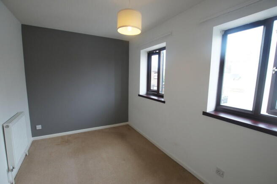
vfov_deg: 72.0
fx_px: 127
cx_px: 138
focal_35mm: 16
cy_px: 92
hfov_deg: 95.0
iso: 320
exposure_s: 1/60
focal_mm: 11
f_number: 4
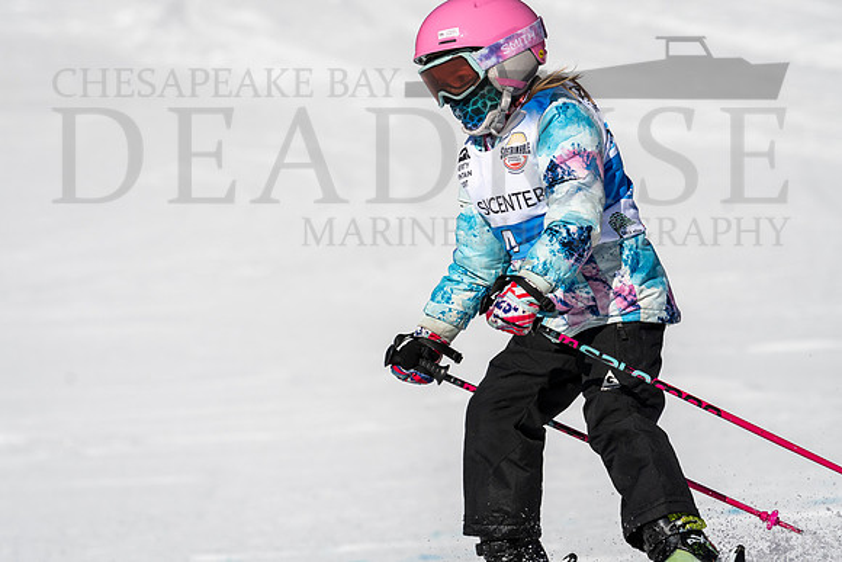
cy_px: 276
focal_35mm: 612
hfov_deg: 3.4
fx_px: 14328
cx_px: 412
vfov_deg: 2.2
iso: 200
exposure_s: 1/2000
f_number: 8
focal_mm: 400
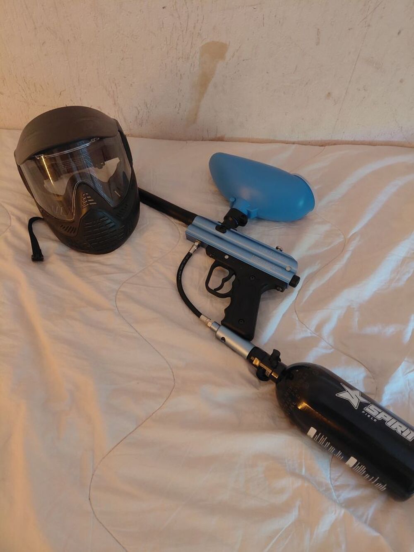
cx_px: 207
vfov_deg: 69.4
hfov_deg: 54.9
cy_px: 276
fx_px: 399
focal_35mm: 25
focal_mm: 4.69
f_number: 1.8
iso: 400
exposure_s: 1/33.4
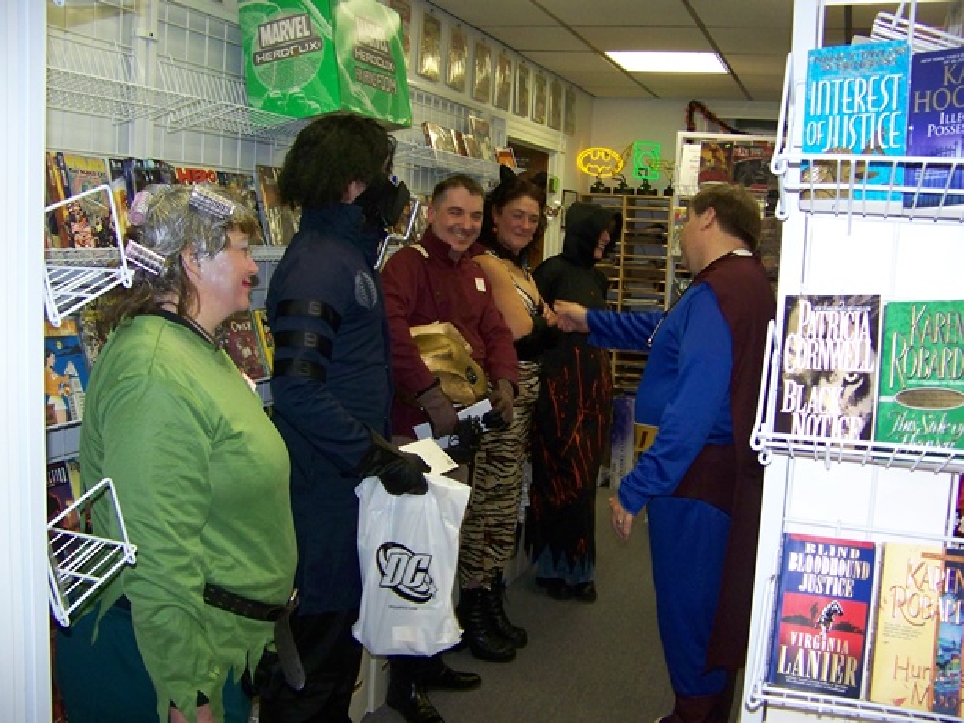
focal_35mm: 36
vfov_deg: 39.7
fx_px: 1003
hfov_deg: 51.3
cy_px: 362
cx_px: 482
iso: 200
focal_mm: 5.85
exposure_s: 1/30
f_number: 2.8
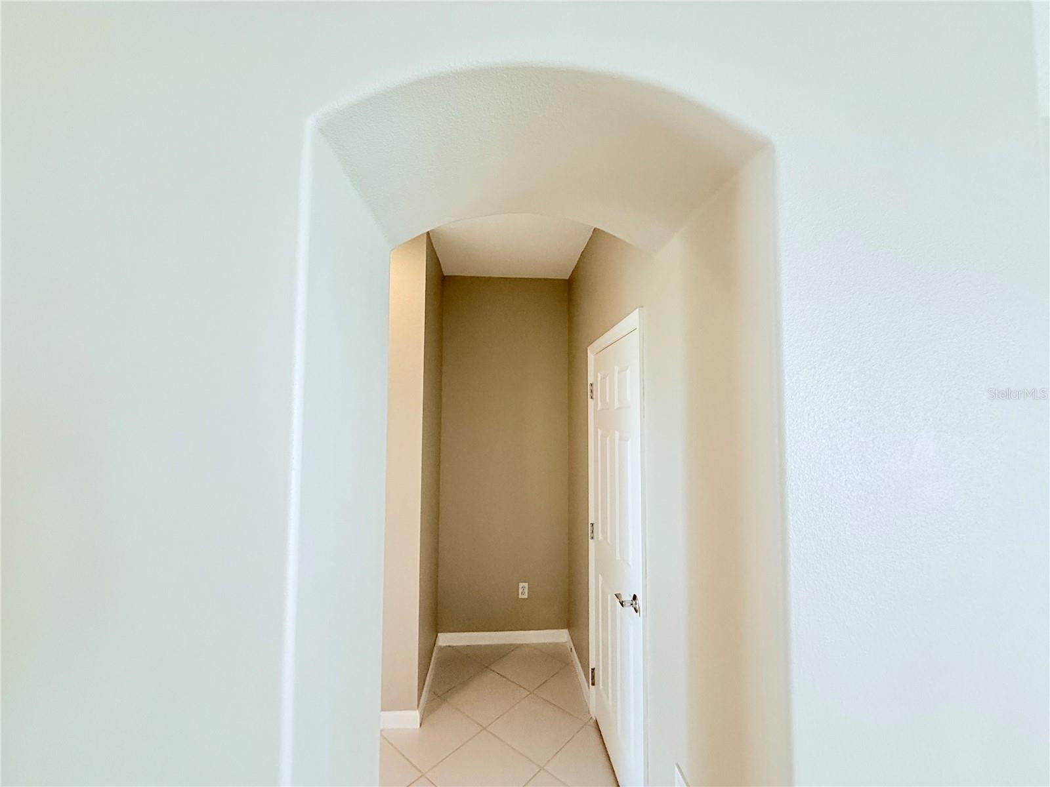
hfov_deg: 102.1
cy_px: 394
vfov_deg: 85.7
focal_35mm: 14
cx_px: 525
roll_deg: -0.7
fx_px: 425
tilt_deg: +4.1
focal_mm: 2.22
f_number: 2.2
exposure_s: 1/60
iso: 400
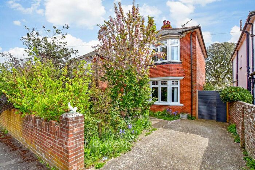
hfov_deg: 96.7
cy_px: 85
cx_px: 128
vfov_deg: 73.8
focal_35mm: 16
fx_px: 113
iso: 400
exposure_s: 1/400
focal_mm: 11
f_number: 8
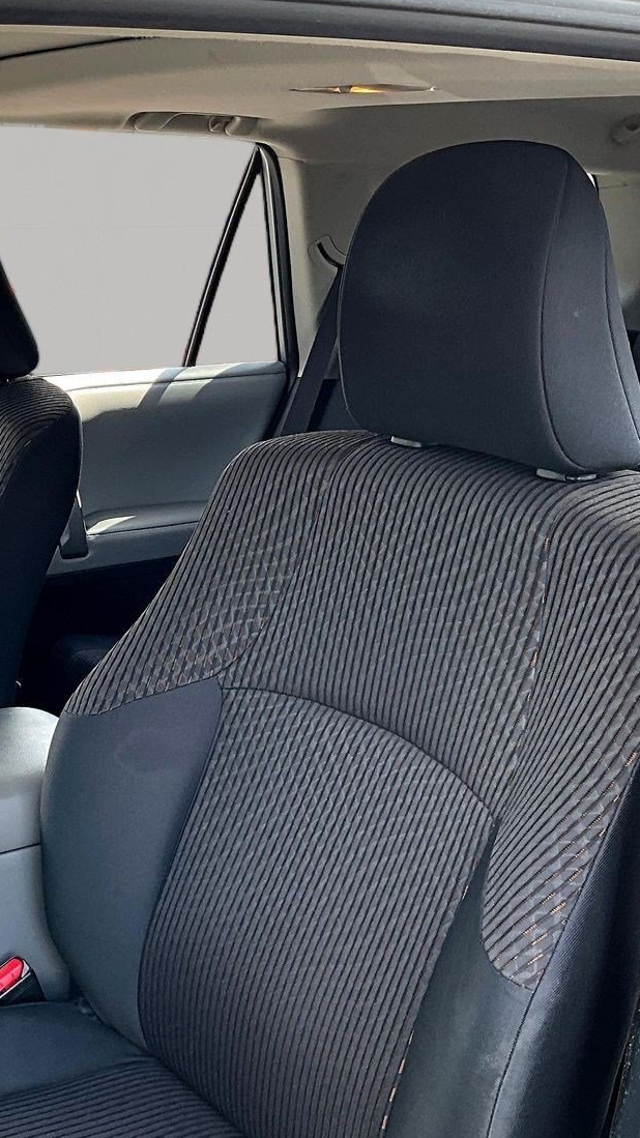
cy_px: 603
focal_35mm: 46
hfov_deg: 25.0
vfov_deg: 44.6
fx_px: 1388
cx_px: 39
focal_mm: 3
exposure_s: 1/172
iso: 32
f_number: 1.8
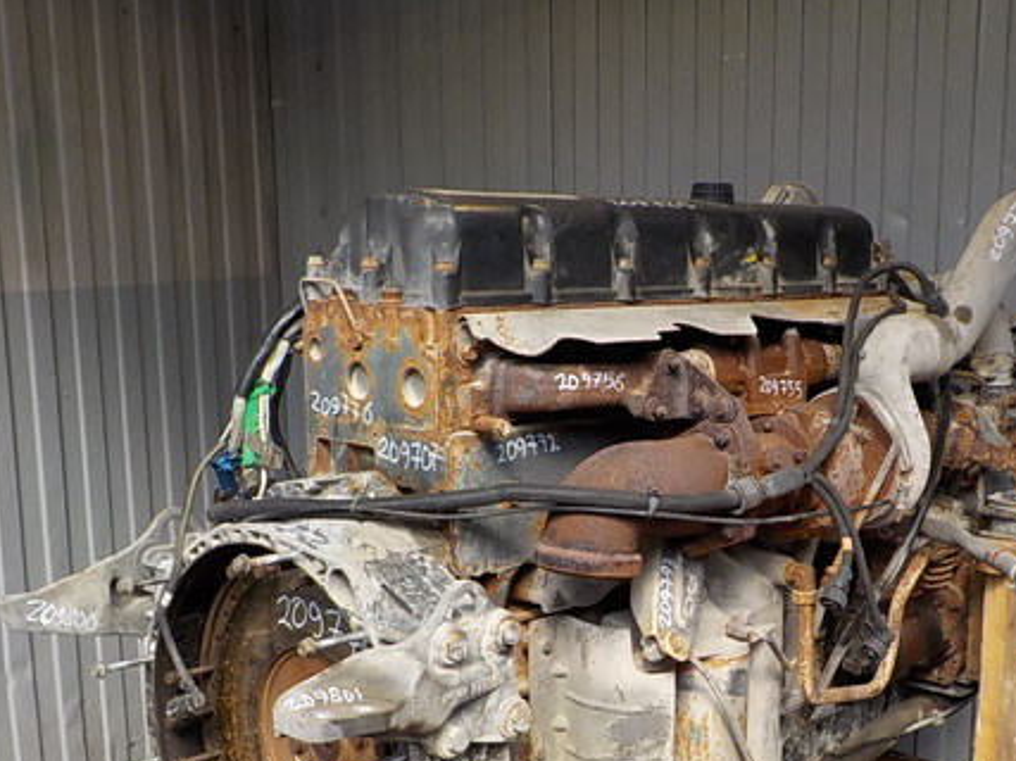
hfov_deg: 41.8
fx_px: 1320
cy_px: 528
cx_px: 633
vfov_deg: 31.8
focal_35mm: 45
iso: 125
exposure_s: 1/160
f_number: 3.3
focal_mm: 4.1
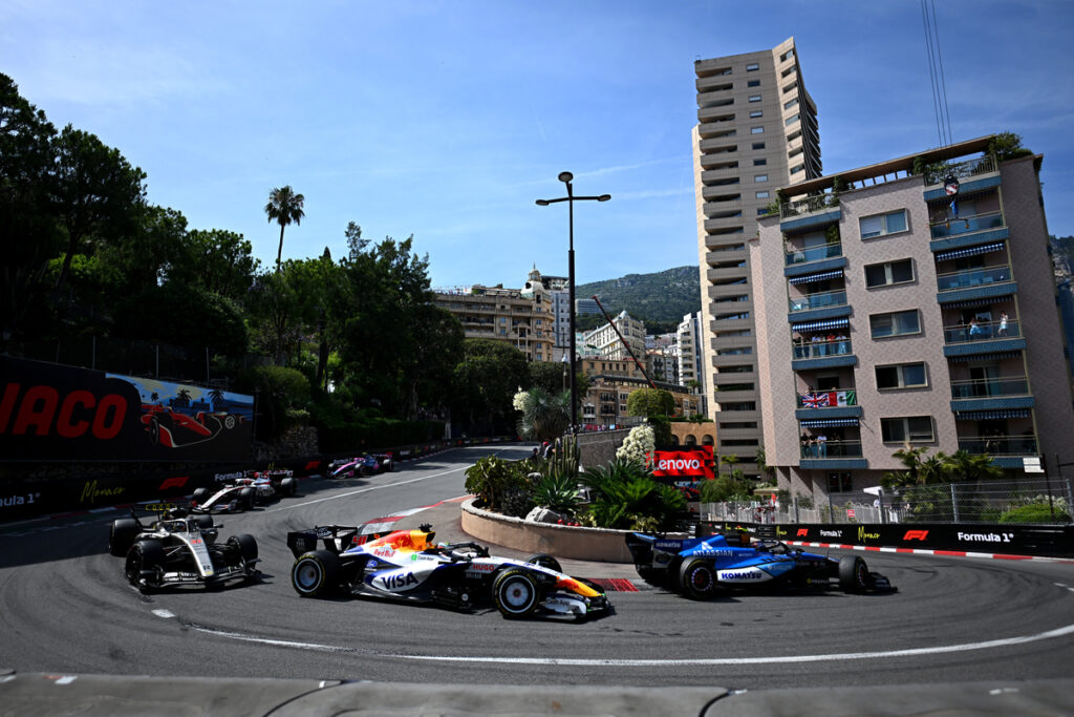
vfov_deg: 61.9
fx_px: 597
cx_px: 537
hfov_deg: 84.0
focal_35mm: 20
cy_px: 358
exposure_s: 1/16000
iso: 320
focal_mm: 20
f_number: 2
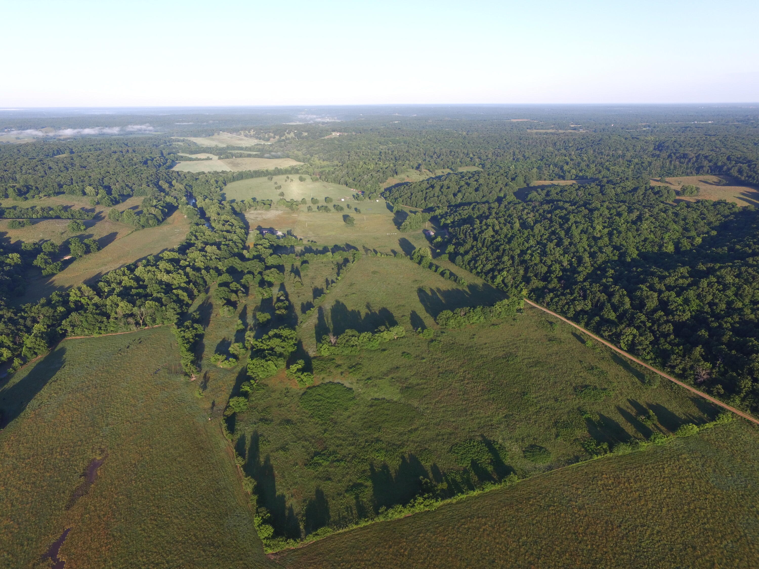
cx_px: 380
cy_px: 284
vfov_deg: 66.0
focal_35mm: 20
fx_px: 439
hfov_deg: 81.7
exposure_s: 1/290
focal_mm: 3.61
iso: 100
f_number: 2.8
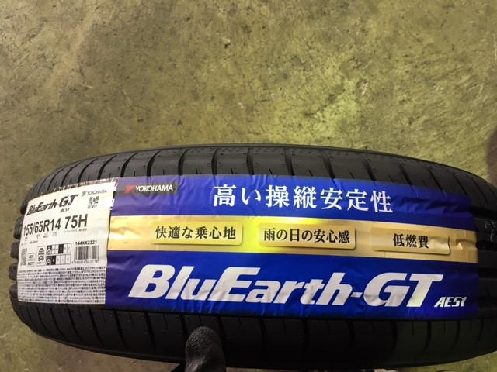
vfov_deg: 48.2
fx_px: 416
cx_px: 248
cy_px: 186
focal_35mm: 29
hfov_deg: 61.7
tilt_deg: -86.5
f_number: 2.2
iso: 50
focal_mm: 4.15
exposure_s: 1/30
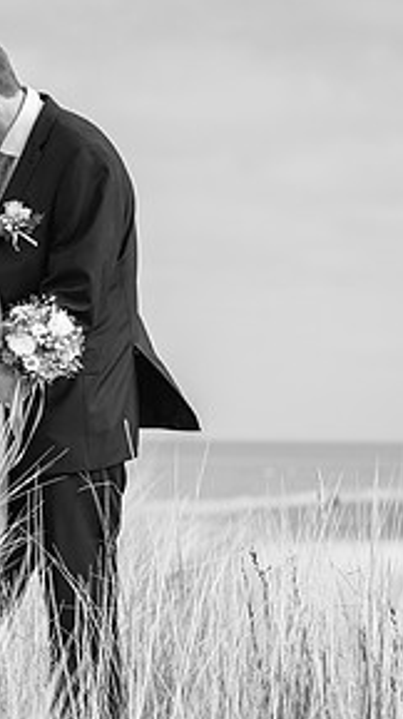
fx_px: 3429
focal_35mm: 180
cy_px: 387
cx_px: -236
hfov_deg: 6.6
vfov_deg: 12.0
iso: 100
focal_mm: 85
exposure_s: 1/2000
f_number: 3.5
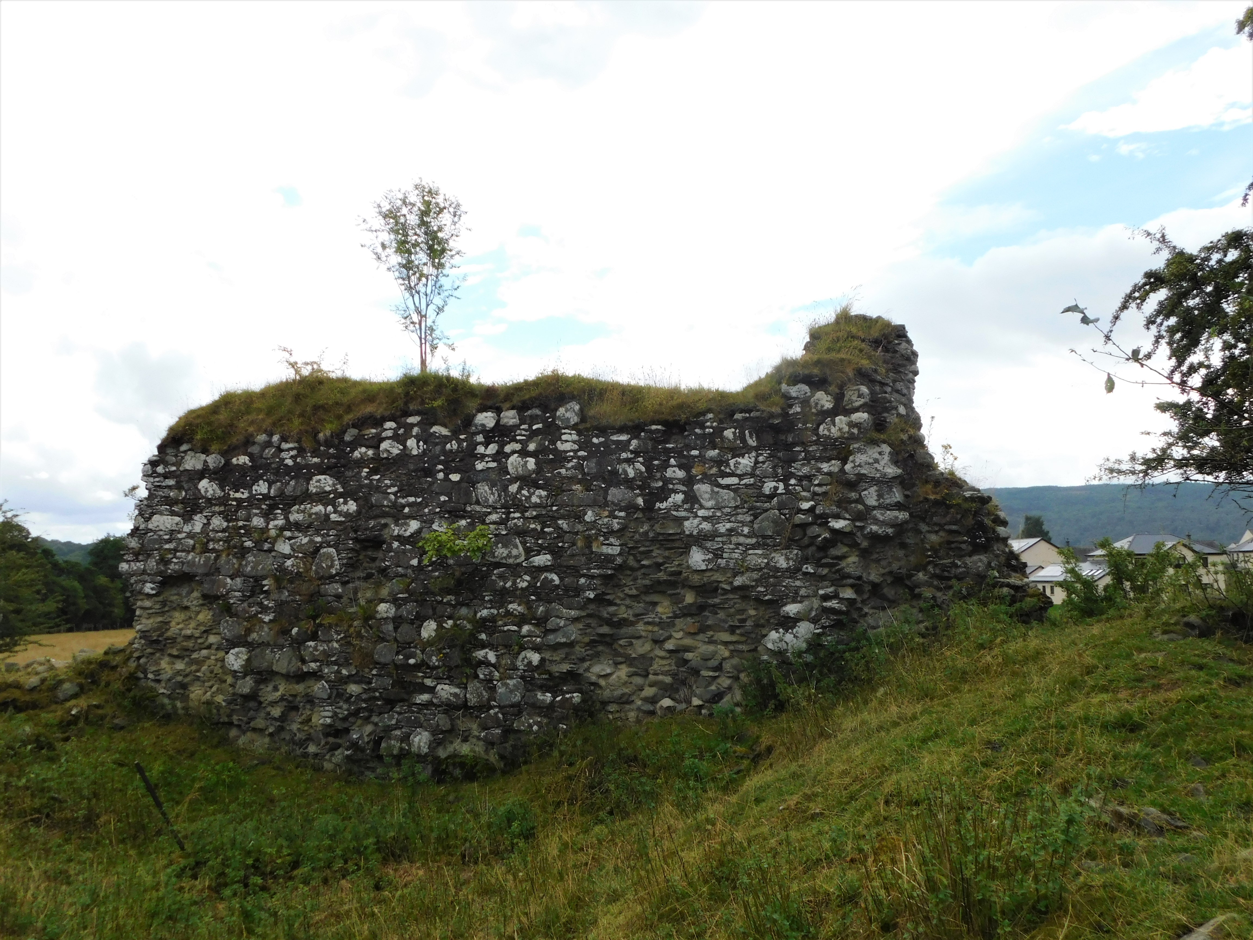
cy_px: 470
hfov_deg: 60.0
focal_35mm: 30
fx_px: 1086
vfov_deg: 46.8
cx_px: 626
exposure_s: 1/1250
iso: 125
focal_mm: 5.3
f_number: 3.2
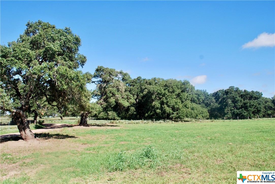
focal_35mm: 33
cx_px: 138
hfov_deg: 57.2
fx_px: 252
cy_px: 92
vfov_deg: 40.0
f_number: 7.1
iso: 100
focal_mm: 22
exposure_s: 1/200
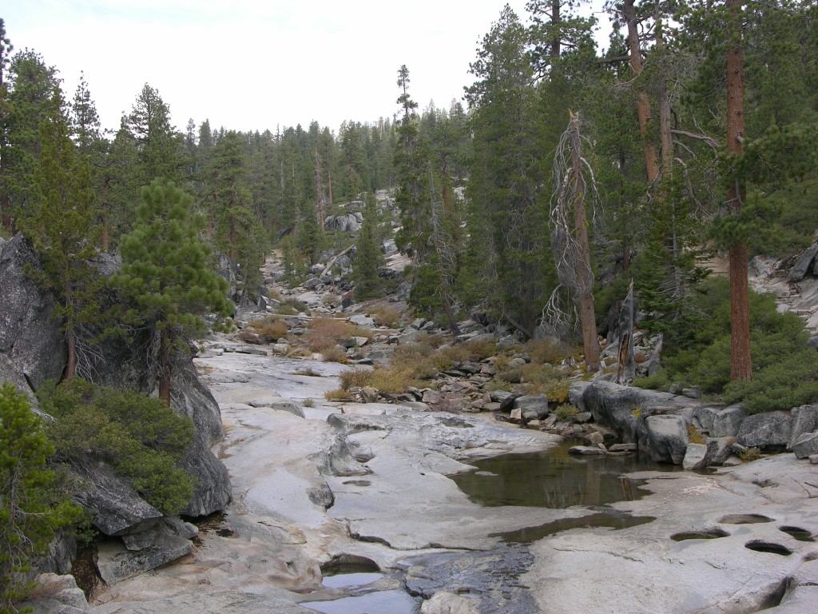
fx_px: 1182
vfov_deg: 29.1
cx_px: 409
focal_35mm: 50
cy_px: 307
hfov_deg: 38.2
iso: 50
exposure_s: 1/120
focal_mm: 12.7
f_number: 5.4
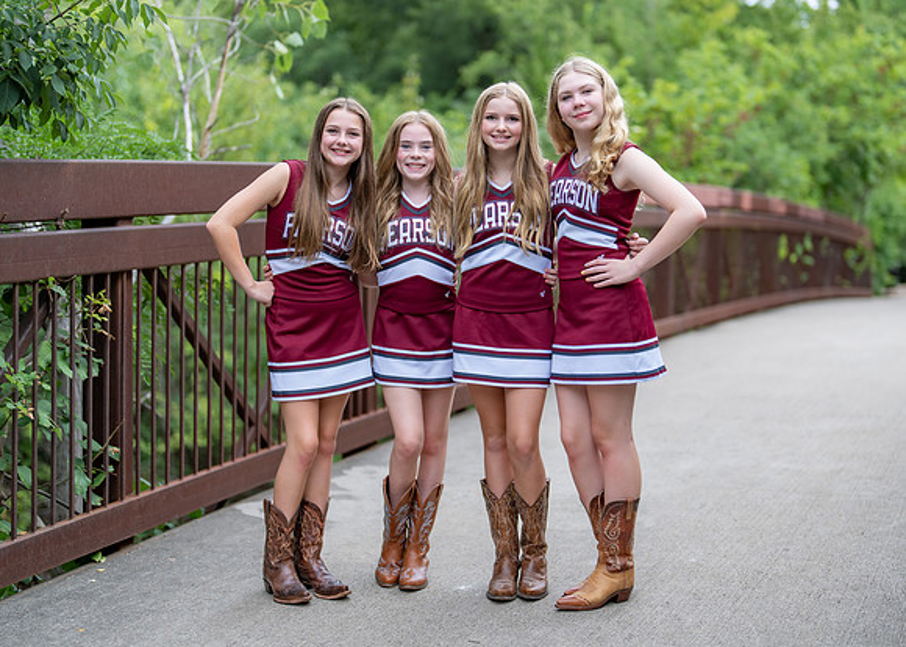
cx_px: 507
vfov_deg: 23.4
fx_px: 1558
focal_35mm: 61
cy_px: 290
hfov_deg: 32.4
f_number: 1.2
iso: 100
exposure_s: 1/1250
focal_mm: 50
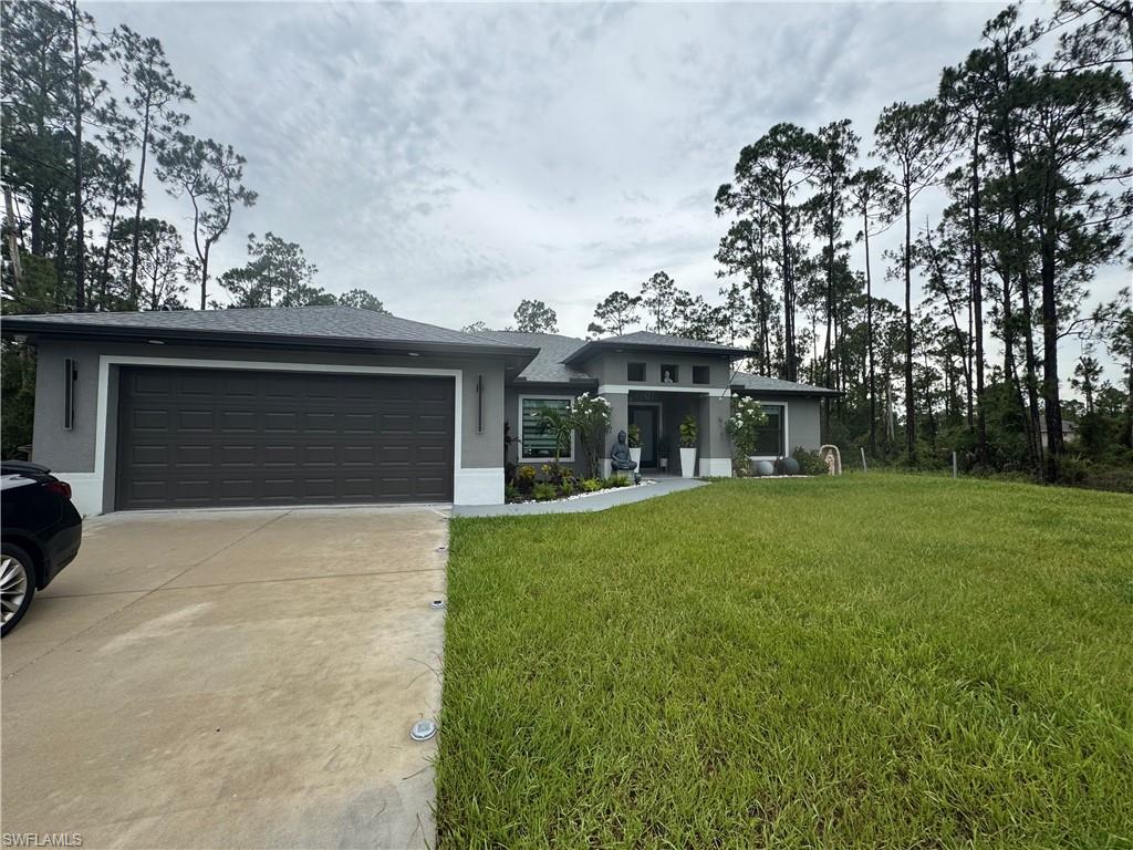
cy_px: 425
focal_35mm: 14
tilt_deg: +1.6
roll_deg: -0.2
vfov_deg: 85.7
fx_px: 458
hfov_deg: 102.1
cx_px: 566
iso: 40
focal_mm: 2.22
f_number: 2.2
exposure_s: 1/681
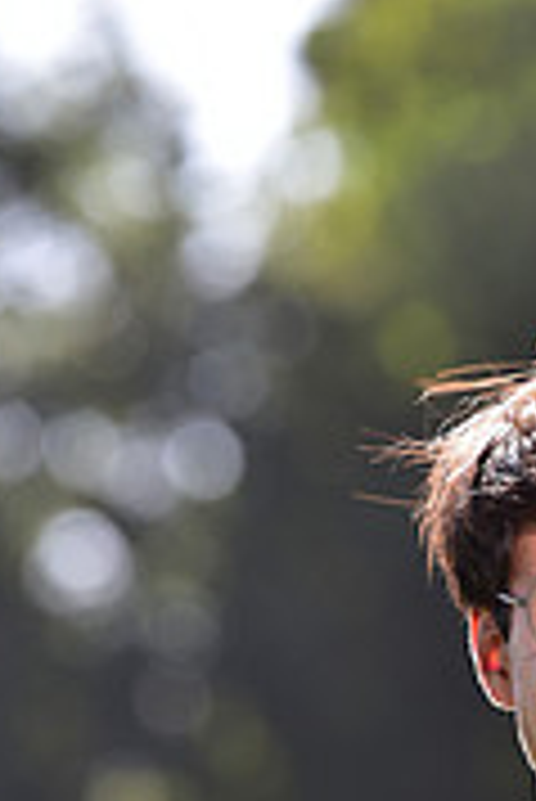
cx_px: 624
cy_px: 1300
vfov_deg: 3.4
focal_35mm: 603
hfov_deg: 2.3
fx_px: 13440
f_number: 4.5
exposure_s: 1/250
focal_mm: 185
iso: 100
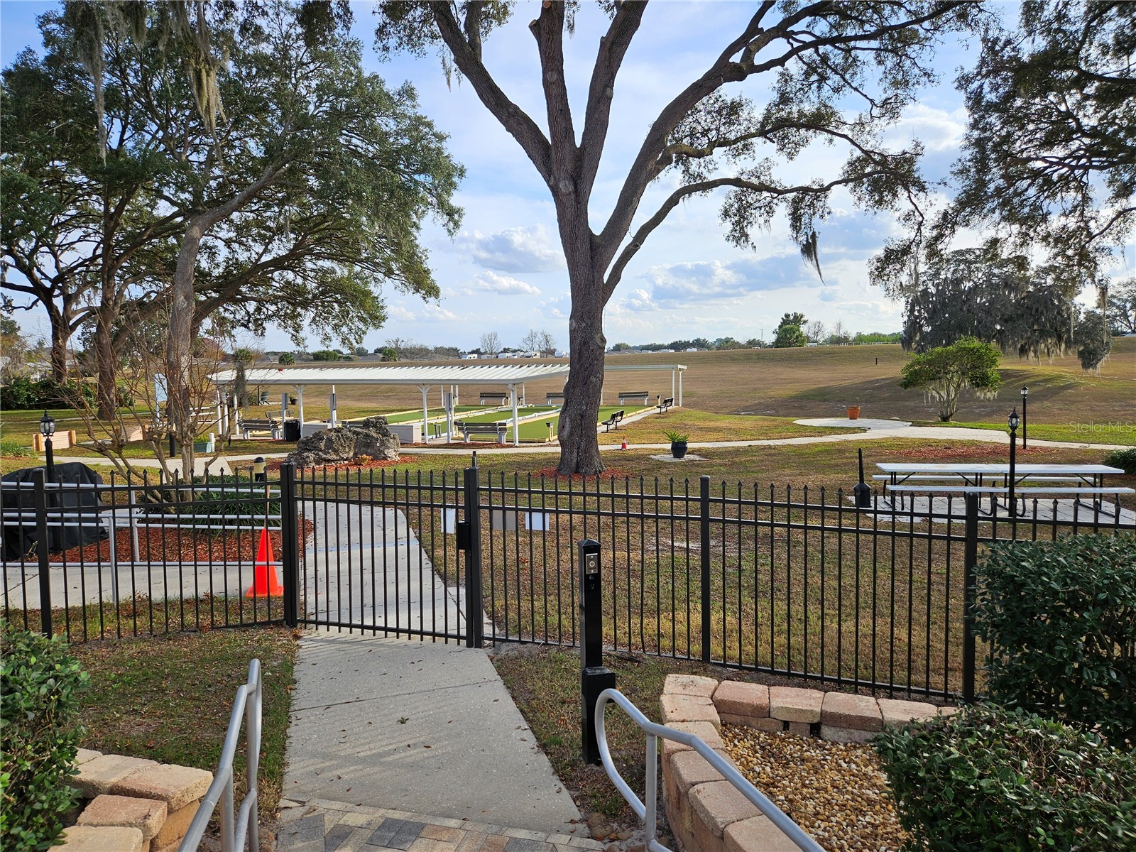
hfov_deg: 73.9
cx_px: 568
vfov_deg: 58.9
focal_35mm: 23
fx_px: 755
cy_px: 426
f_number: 1.8
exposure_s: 1/1102
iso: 25
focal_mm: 5.4
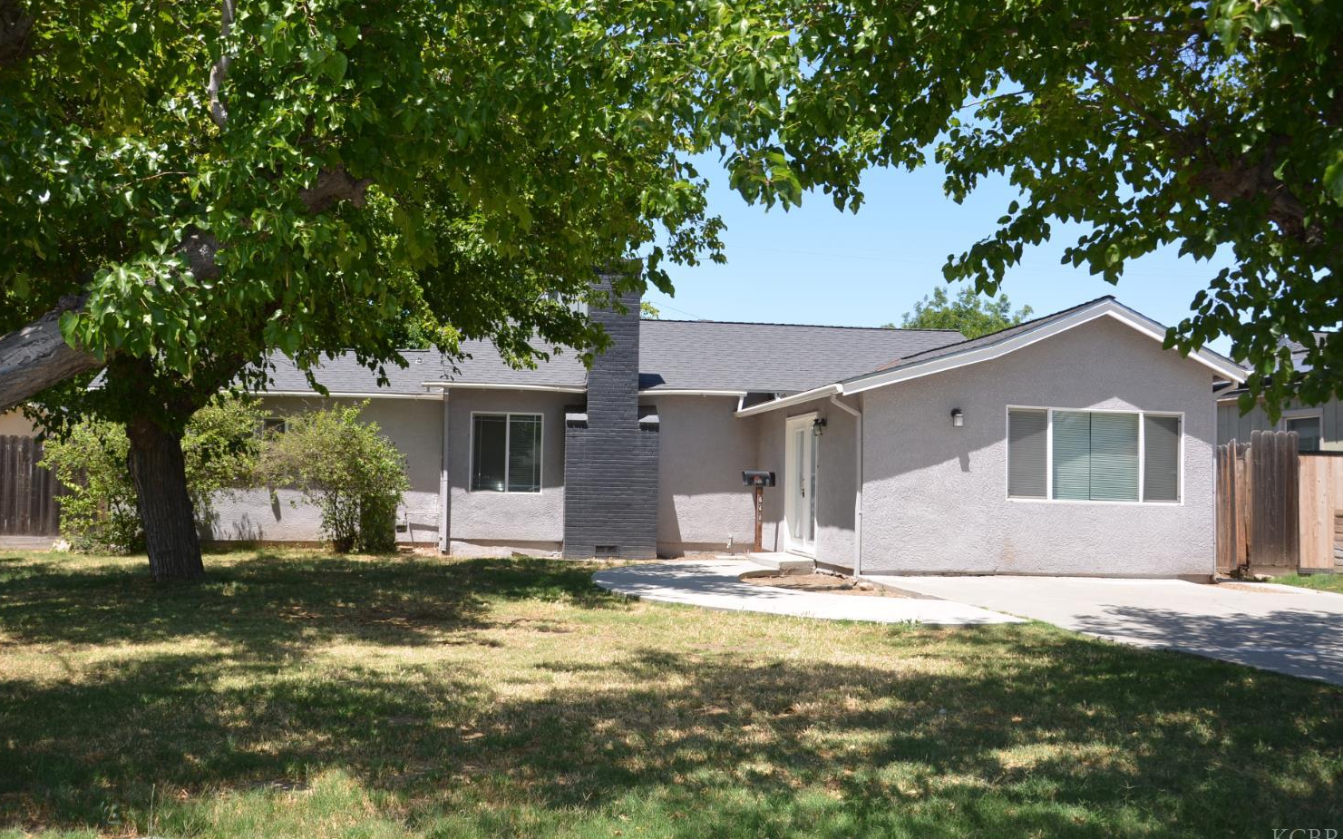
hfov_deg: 56.7
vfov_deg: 37.3
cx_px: 668
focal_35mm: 34
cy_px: 408
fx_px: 1244
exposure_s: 1/250
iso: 100
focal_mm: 22
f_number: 6.3
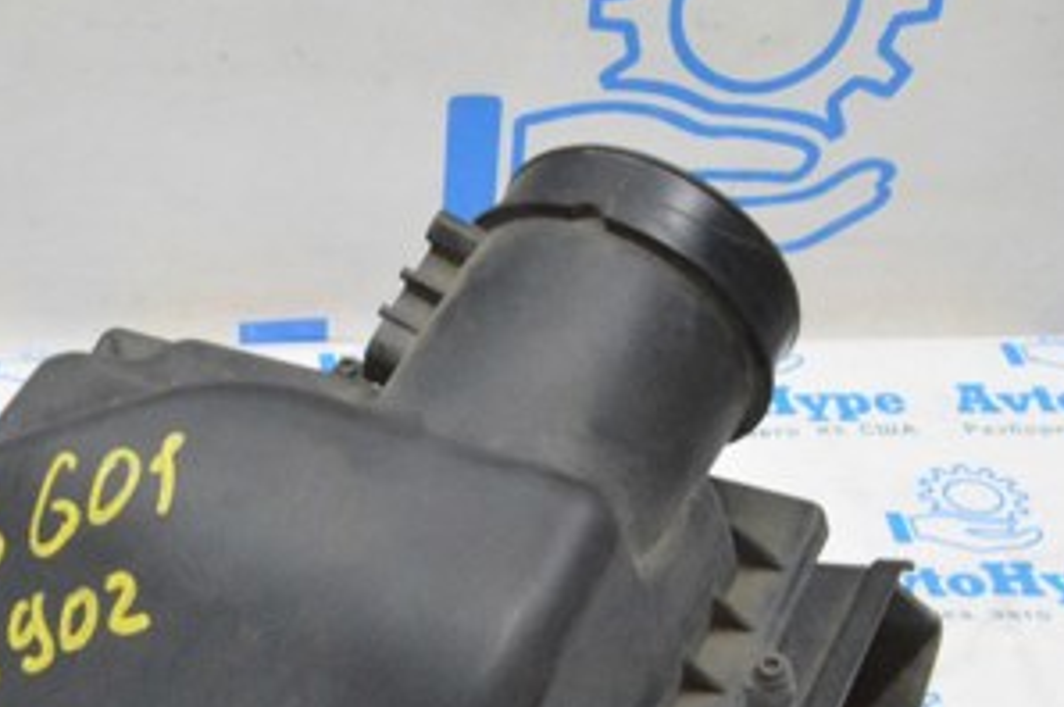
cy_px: 741
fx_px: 2187
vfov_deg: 17.8
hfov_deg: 27.0
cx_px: 257
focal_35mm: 74
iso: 6400
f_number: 20
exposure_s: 1/15
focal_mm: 23
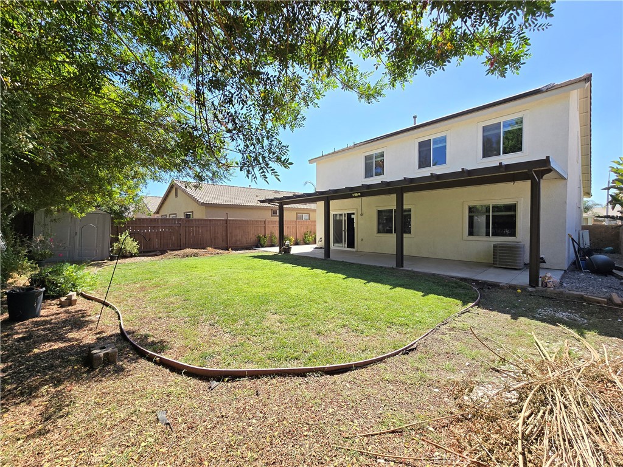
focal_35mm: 13
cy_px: 234
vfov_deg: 89.9
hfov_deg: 106.2
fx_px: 234
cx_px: 312
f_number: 2.2
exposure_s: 1/1117
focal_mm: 2.2
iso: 50
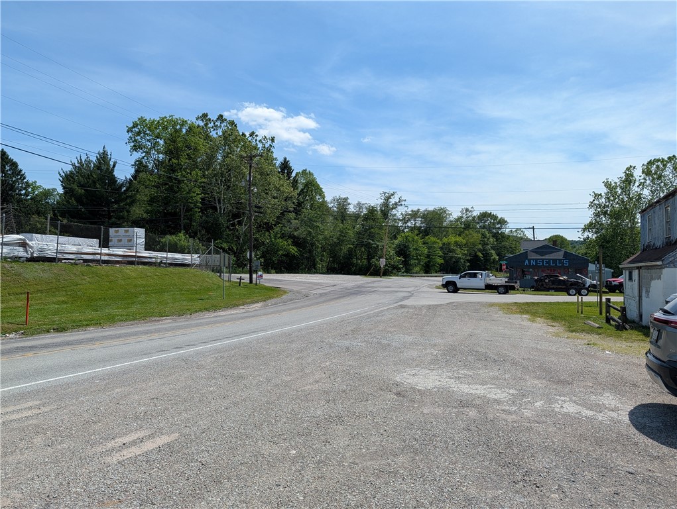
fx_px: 470
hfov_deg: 71.5
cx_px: 338
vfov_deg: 56.9
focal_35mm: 24
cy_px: 254
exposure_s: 1/1435
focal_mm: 6.9
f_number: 1.68
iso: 22
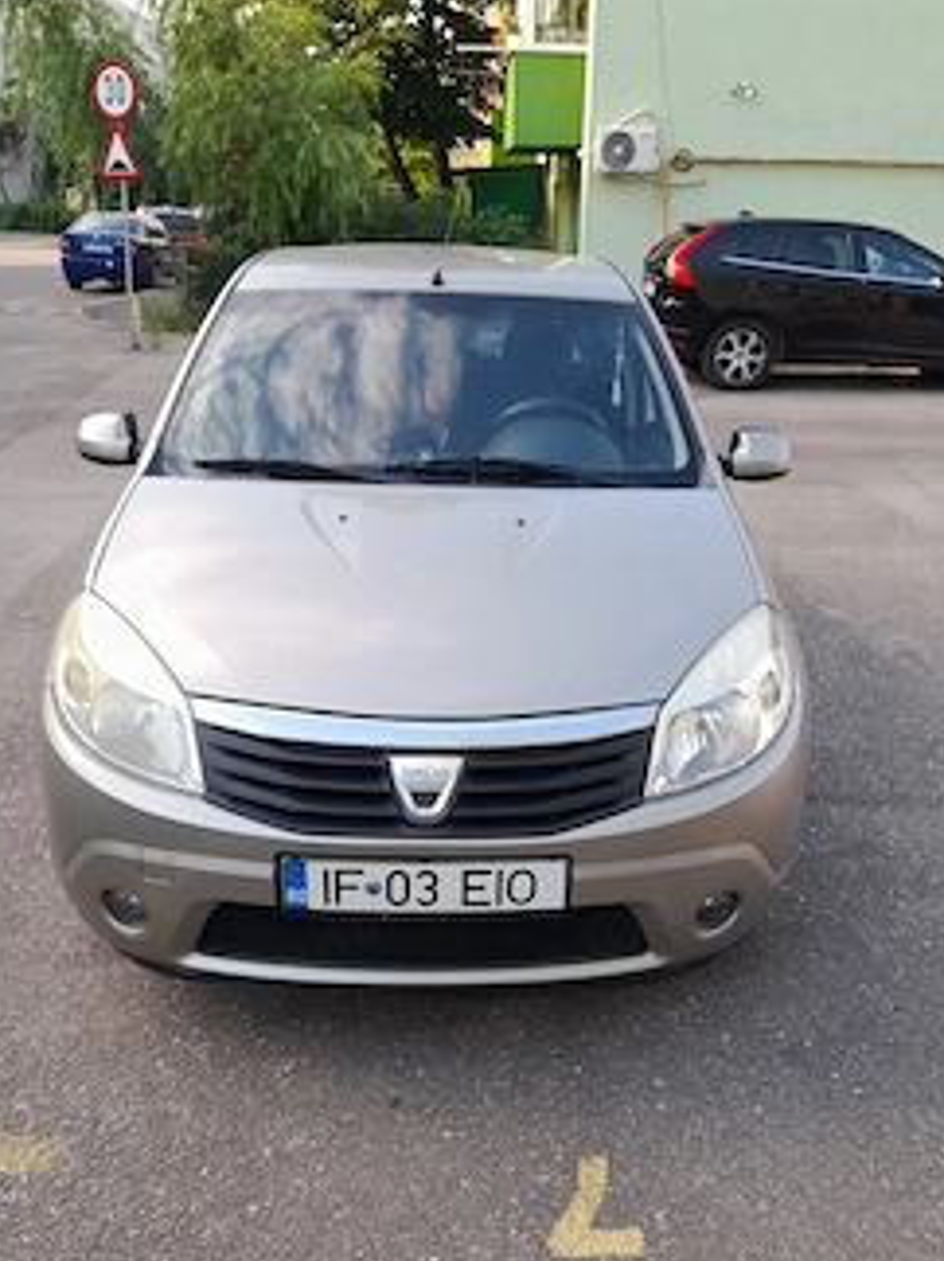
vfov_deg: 58.2
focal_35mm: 31
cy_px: 703
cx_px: 480
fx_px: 1128
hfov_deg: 45.4
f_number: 2
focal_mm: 4.6
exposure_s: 1/100
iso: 20
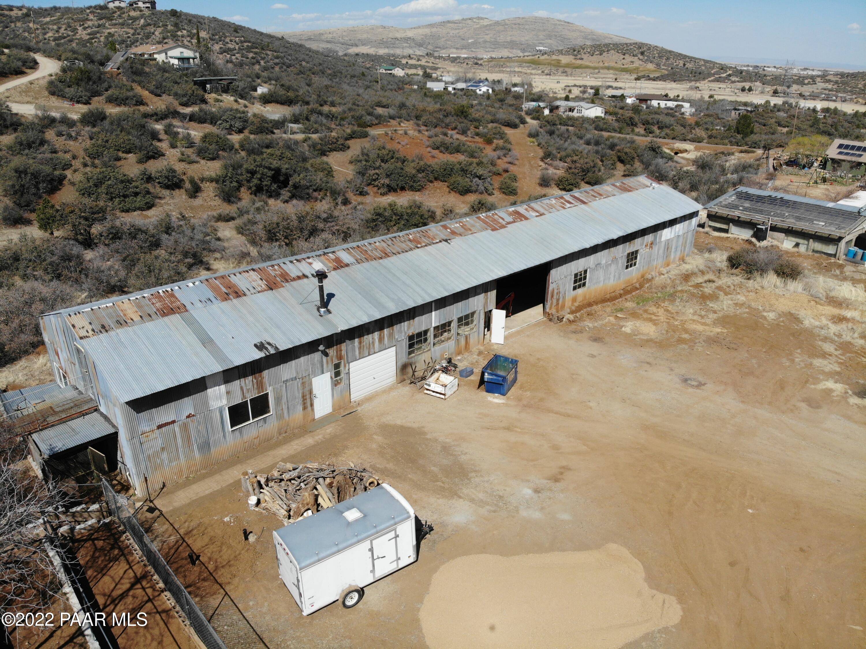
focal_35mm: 24
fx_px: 600
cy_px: 324
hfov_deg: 71.6
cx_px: 433
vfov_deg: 56.8
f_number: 2.8
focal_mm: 4.5
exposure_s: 1/1667
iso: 109
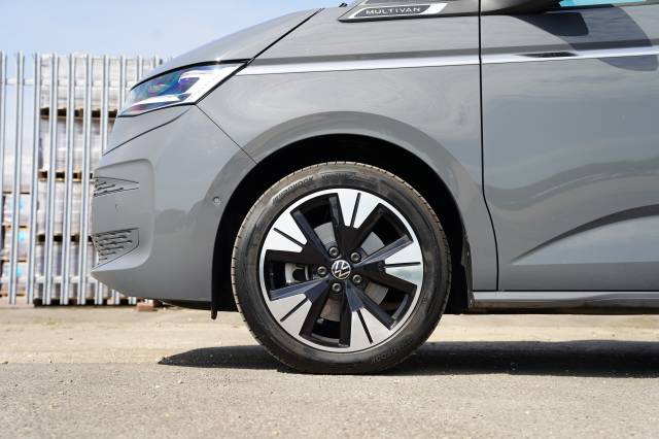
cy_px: 220
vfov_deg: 24.9
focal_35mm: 54
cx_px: 330
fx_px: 993
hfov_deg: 36.7
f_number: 5
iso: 100
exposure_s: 1/200
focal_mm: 54.3
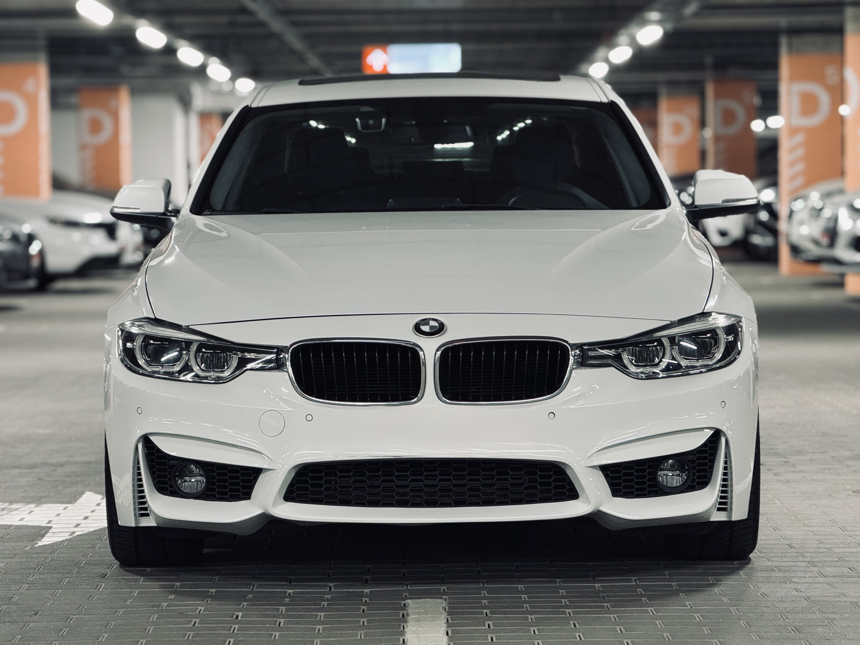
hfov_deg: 16.4
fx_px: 2981
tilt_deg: -1.9
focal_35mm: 120
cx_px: 430
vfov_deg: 12.3
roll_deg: +0.7
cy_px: 322
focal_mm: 15.66
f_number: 2.8
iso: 500
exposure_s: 1/50
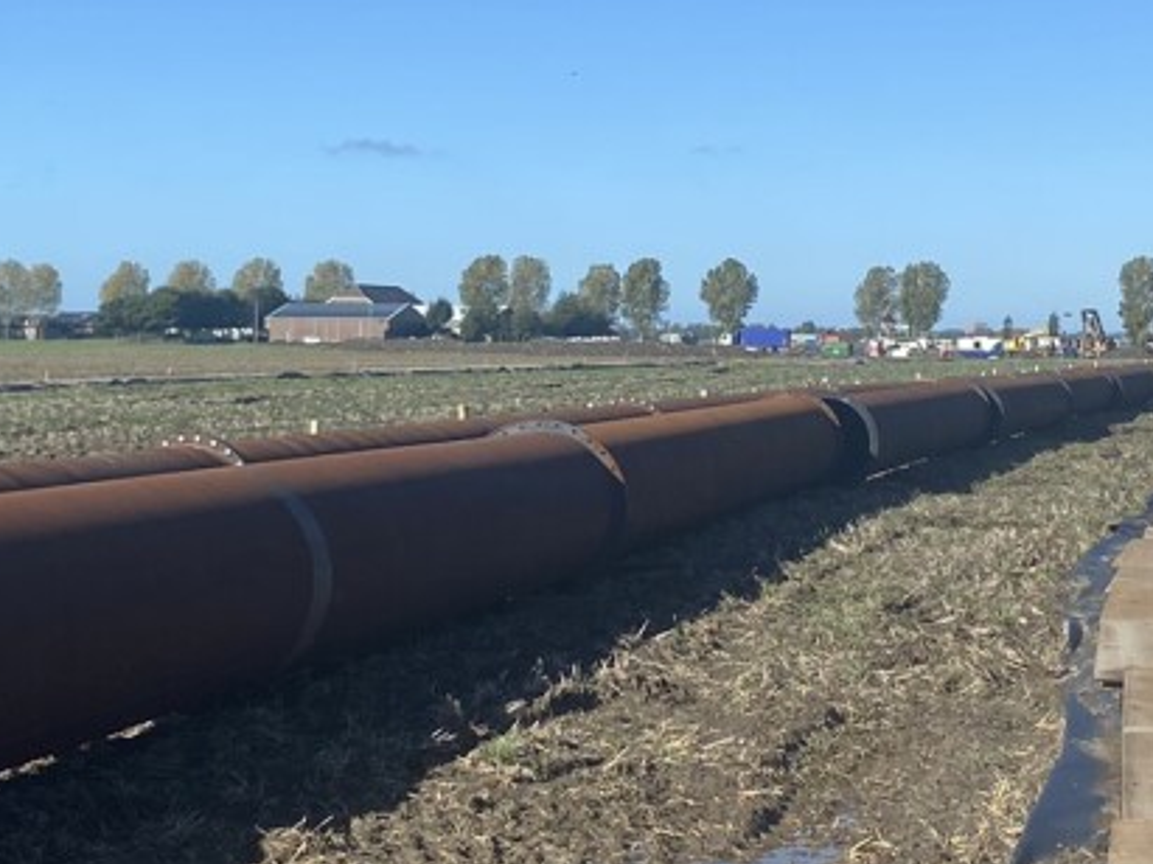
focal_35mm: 81
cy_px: 244
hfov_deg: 24.1
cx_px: 628
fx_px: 2697
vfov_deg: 18.1
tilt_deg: +1.5
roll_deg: +0.3
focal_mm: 4.25
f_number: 1.8
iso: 32
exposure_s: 1/2817
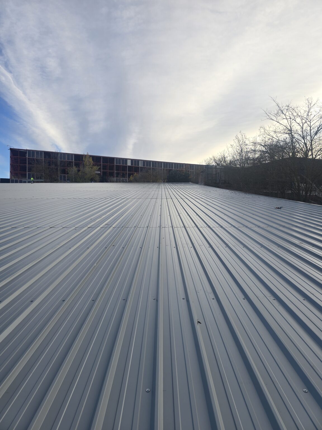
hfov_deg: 58.9
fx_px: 285
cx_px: 161
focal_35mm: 23
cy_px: 215
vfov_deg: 73.9
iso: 12
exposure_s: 1/338
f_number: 1.7
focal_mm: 6.3
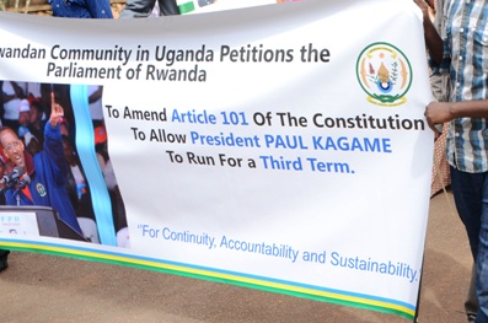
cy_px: 87
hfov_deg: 34.0
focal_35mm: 58
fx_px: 785
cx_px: 353
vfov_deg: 23.1
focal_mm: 24
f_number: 6.3
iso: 250
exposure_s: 1/200
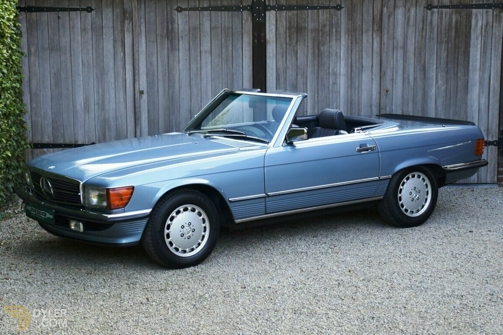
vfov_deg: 26.5
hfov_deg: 38.9
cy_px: 168
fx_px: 713
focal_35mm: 51
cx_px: 252
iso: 360
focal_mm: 34
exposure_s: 1/125
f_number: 4.2
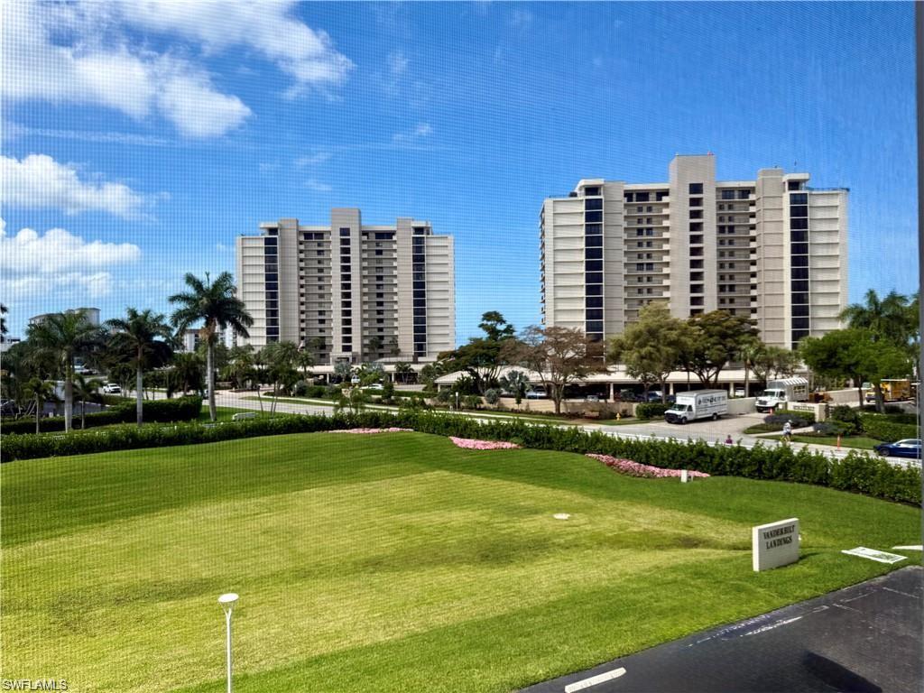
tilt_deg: +0.1
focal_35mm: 24
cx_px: 462
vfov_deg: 56.8
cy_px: 346
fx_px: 641
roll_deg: +0.4
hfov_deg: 71.6
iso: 80
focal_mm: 6.76
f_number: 1.78
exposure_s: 1/2801
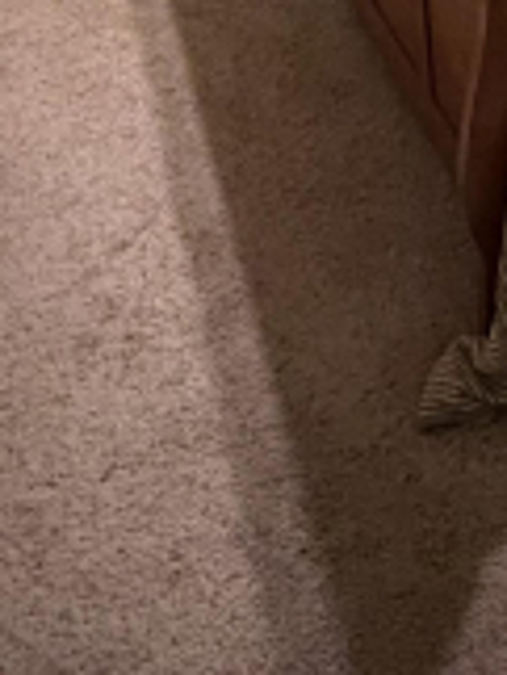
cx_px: 538
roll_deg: +0.8
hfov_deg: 23.9
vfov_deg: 24.6
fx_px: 1131
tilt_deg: -10.9
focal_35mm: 58
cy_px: -369
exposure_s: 1/40
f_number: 2.2
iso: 1000
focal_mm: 2.22
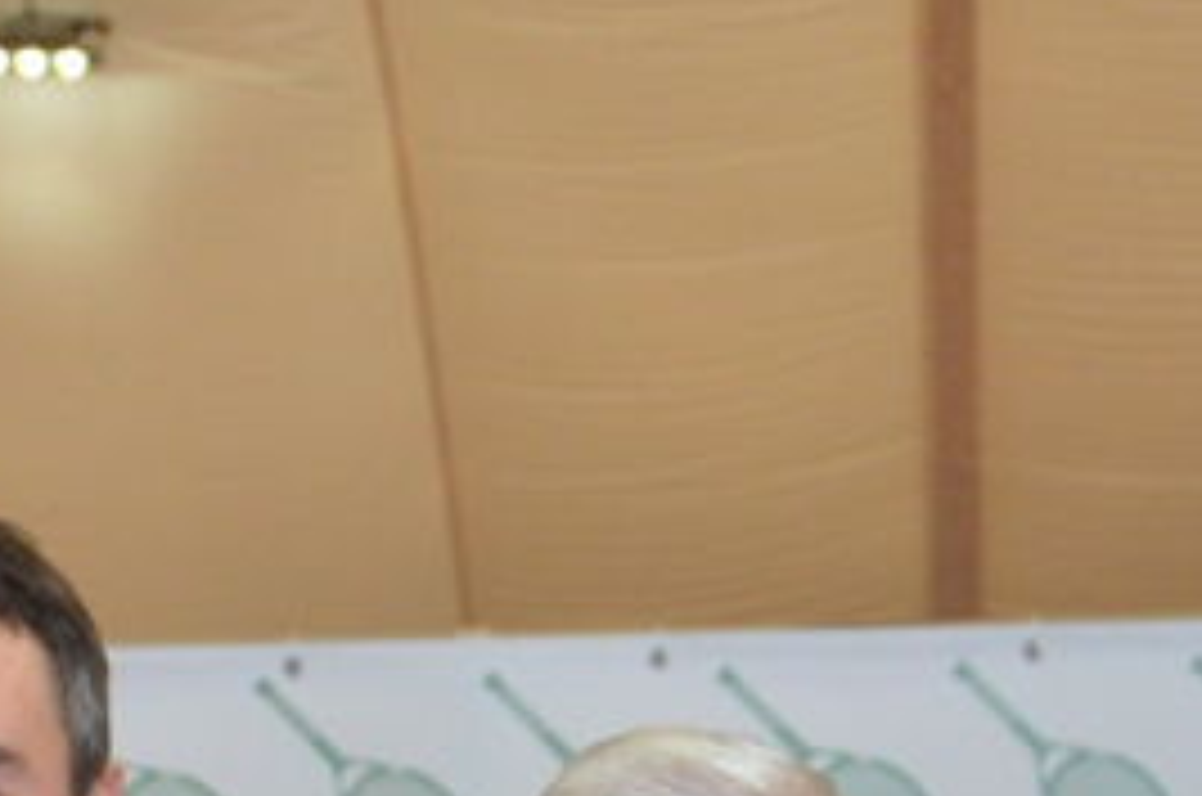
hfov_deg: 10.9
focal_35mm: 189
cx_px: 581
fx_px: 6299
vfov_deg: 6.9
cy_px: 1788
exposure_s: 1/250
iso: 800
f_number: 3.8
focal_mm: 24
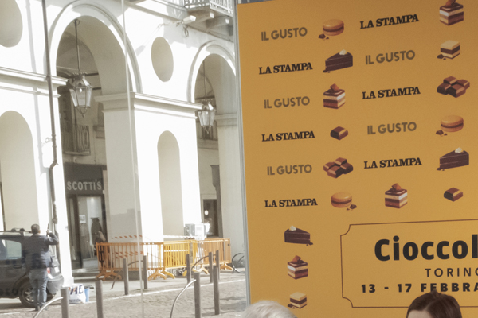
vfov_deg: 19.7
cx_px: 334
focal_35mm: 65
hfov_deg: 30.6
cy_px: 375
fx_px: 863
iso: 5000
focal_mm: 17.1
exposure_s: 1/125
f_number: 22
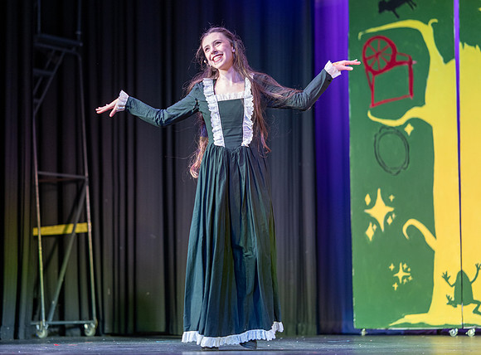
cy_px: 157
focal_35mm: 115
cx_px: 167
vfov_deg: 12.7
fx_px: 1588
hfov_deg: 17.2
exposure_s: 1/400
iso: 640
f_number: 1.8
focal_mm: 85
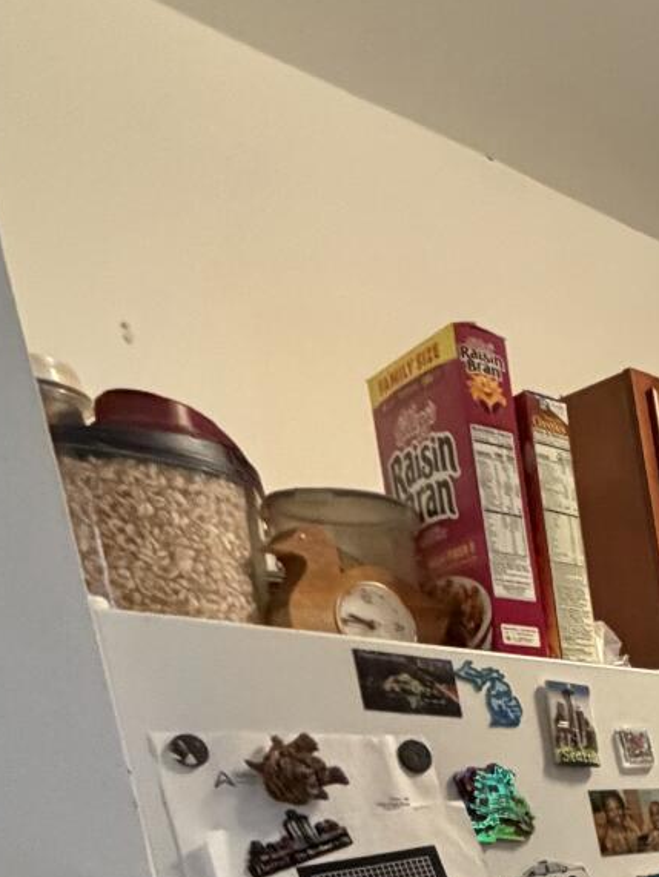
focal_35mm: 49
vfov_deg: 31.6
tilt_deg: -10.6
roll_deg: +5.5
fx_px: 1242
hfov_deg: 21.5
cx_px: 1132
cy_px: 1084
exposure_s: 1/60
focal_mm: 2.22
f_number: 2.2
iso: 640
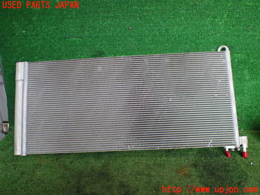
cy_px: 98
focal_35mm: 30
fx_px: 225
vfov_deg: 46.8
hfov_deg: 60.0
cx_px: 130
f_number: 2.3
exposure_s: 1/125
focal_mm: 5.4
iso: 320
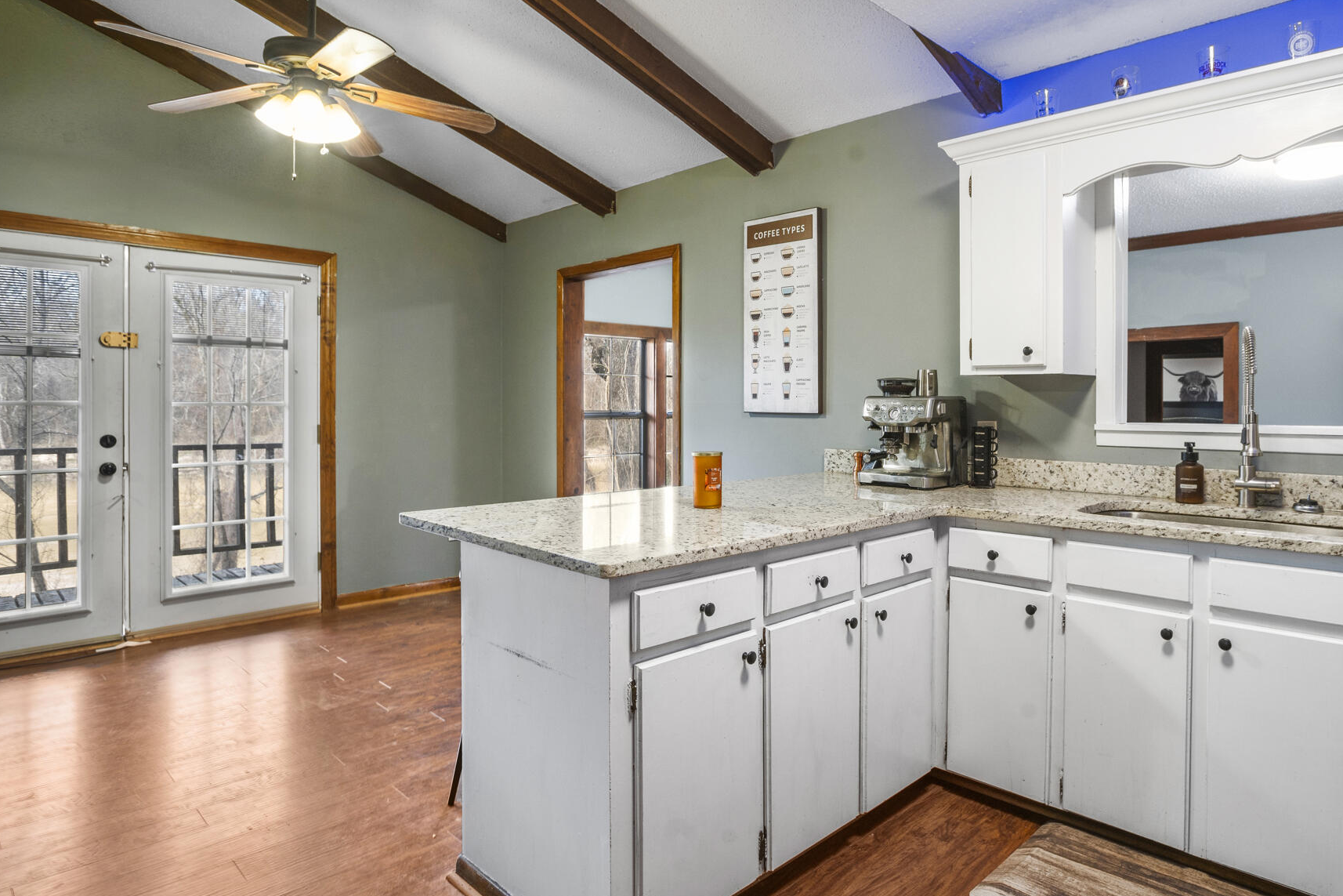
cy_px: 408
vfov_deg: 59.4
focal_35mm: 21
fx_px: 783
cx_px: 774
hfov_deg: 80.6
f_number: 8
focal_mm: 18
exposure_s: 1/8
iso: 500
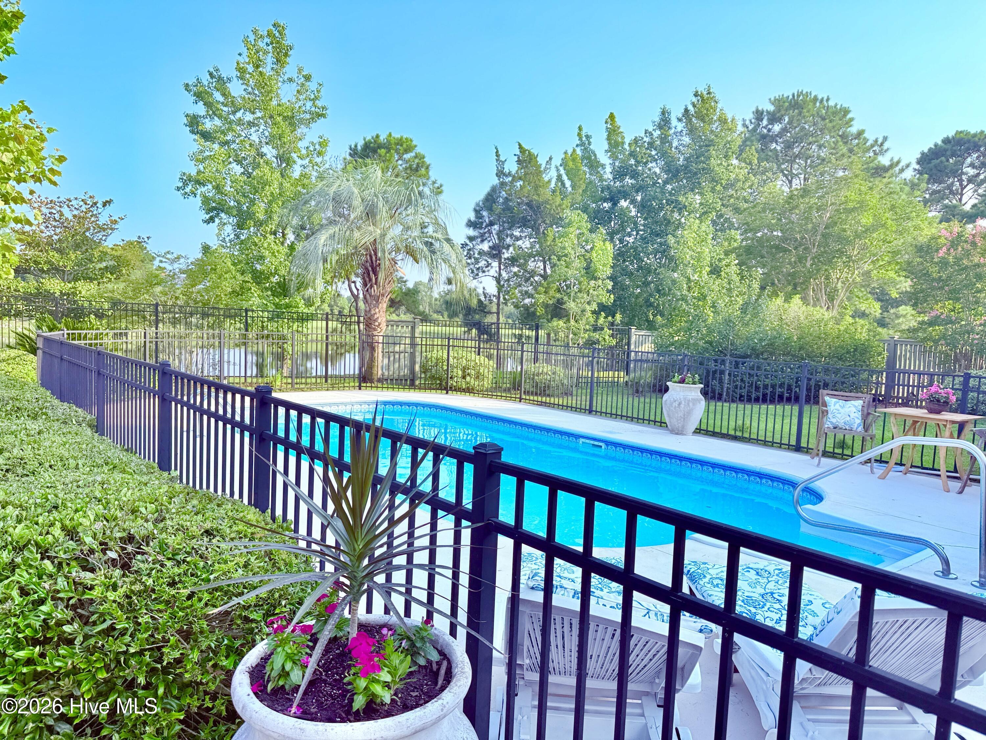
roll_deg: -1.9
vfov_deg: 56.8
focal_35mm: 24
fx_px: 684
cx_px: 493
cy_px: 370
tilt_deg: -4.1
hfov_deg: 71.6
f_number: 1.78
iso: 80
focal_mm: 6.76
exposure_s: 1/1855
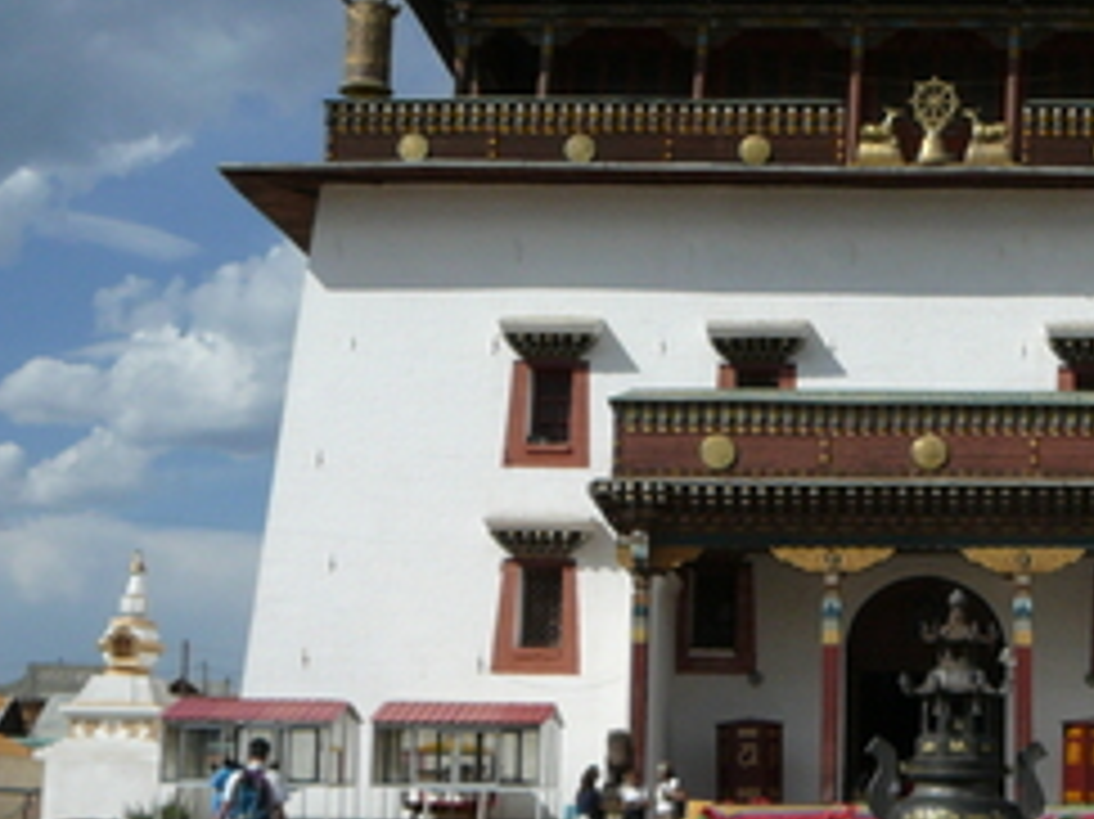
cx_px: 878
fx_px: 2274
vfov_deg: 20.4
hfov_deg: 26.5
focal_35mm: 72
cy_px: 380
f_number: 5
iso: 80
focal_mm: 5.2
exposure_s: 1/800
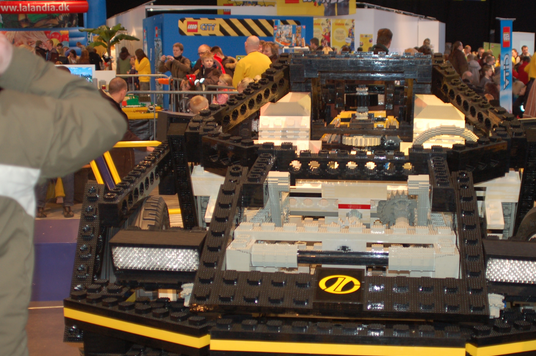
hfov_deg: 37.4
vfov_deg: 25.4
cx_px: 324
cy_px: 218
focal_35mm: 53
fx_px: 788
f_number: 2.8
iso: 400
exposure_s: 1/60
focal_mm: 28
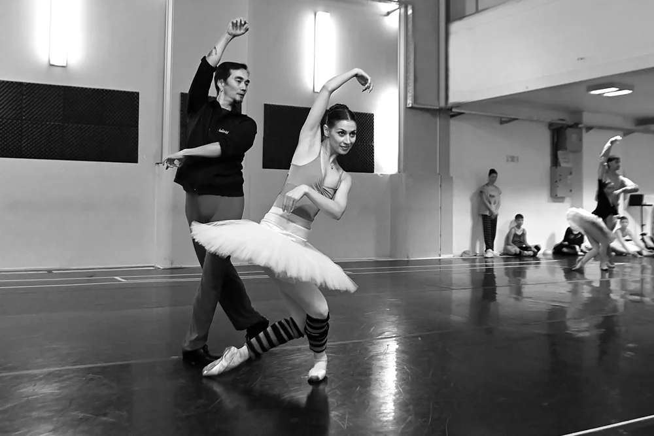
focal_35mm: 30
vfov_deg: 43.6
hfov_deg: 61.9
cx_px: 327
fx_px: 545
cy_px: 218
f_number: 4
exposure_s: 1/250
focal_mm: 30
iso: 6400
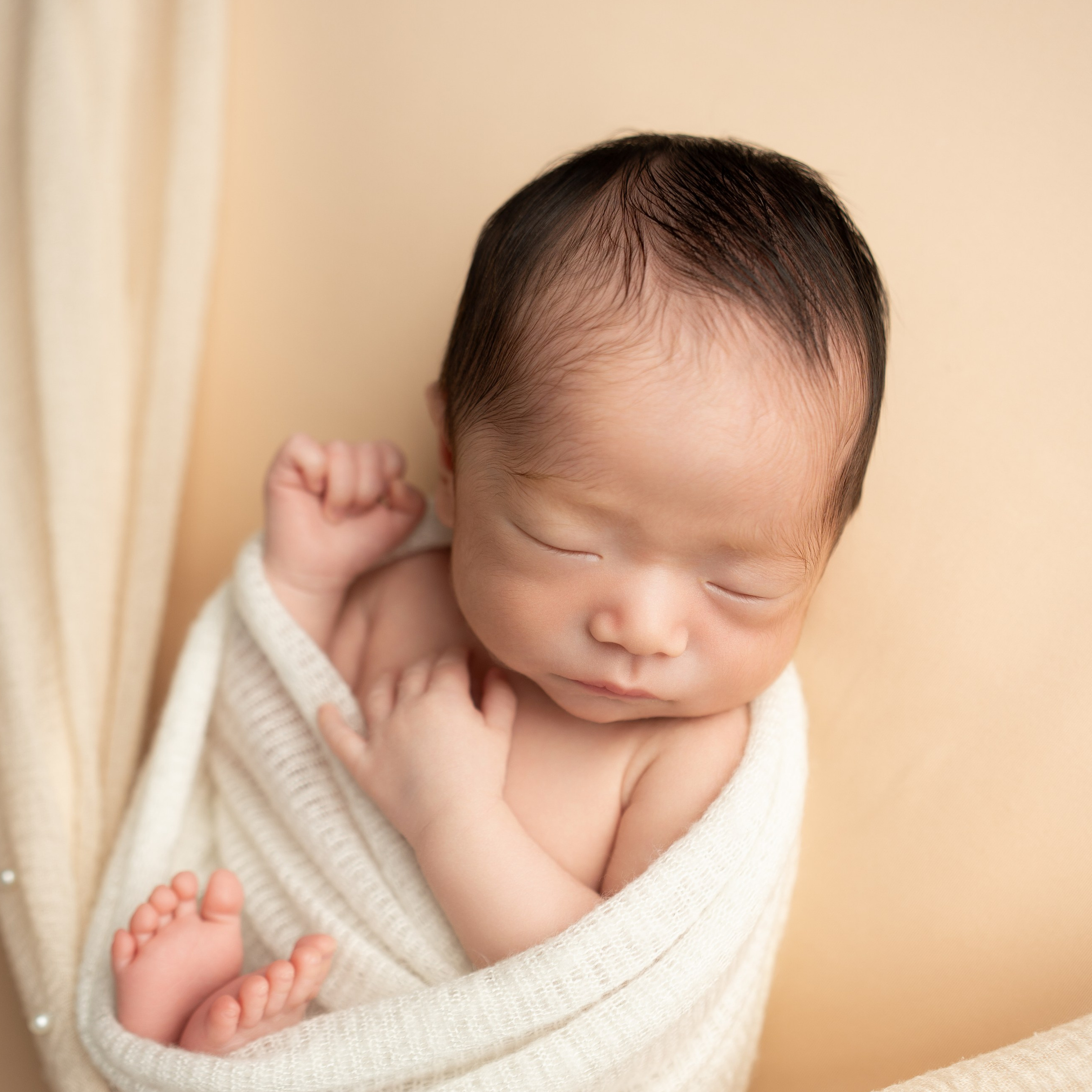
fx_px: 1677
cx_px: 540
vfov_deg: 35.9
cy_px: 651
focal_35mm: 47
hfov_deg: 36.1
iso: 100
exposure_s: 1/160
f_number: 2.2
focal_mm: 35
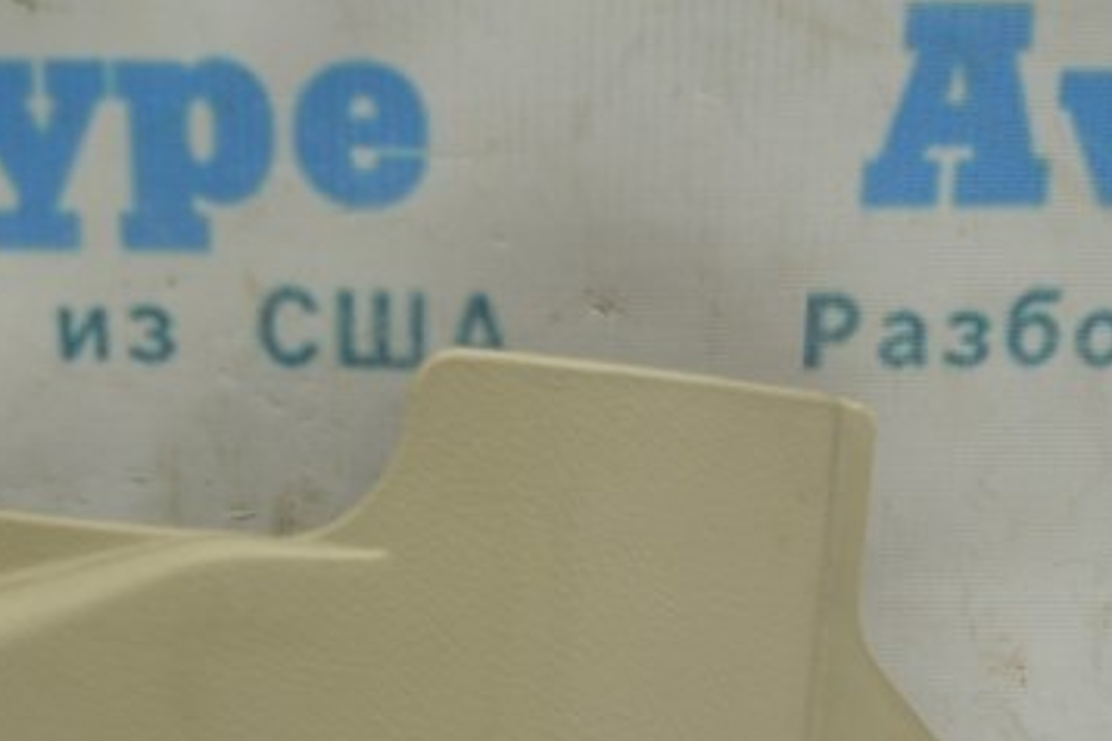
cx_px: 530
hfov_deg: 19.0
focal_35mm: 107
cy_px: 954
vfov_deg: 12.4
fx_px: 3318
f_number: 4
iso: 400
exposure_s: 1/50
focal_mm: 25
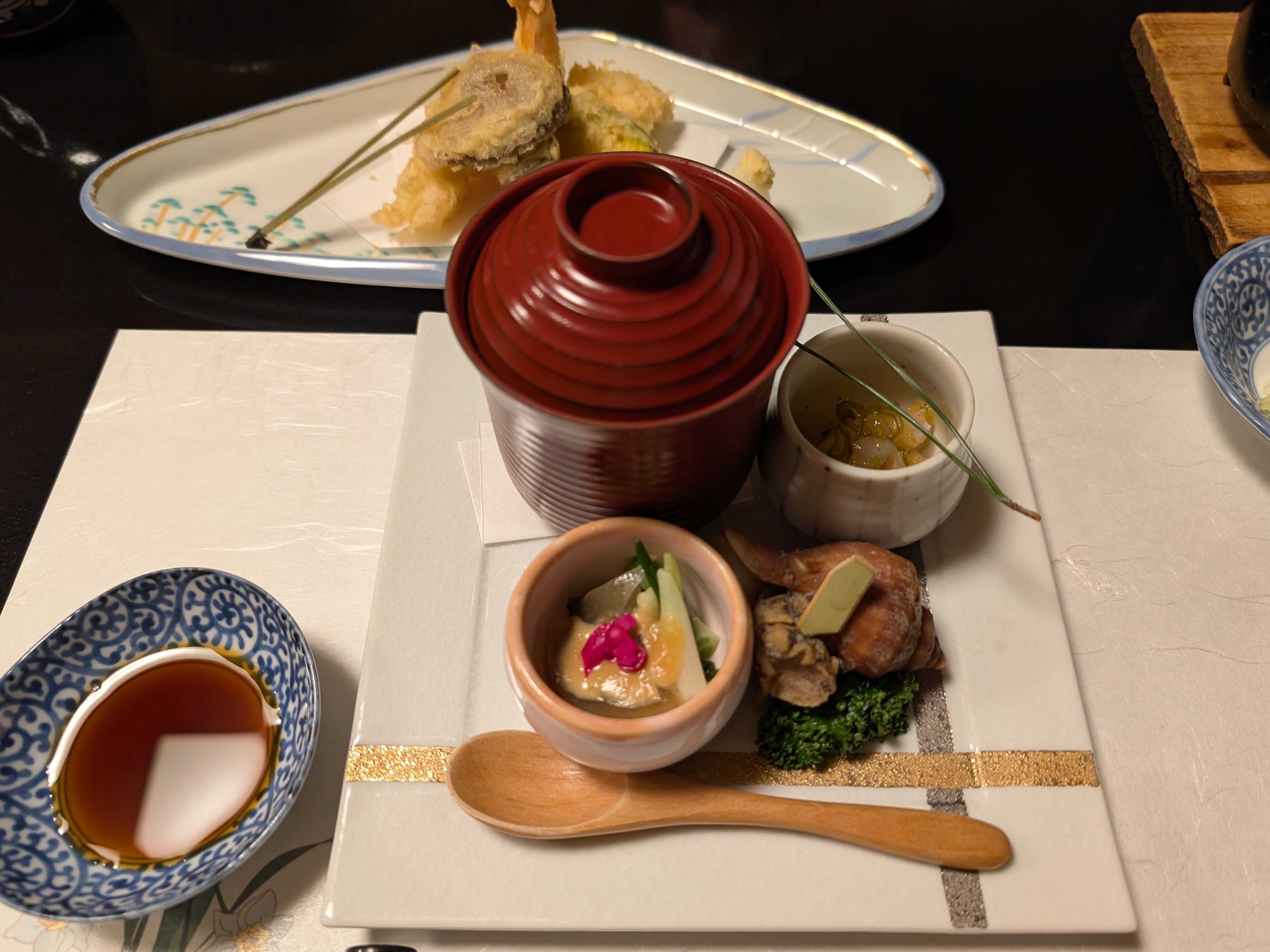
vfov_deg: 54.9
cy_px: 474
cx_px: 636
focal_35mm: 25
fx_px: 917
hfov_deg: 69.4
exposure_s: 1/100
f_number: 1.68
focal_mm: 6.9
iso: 337
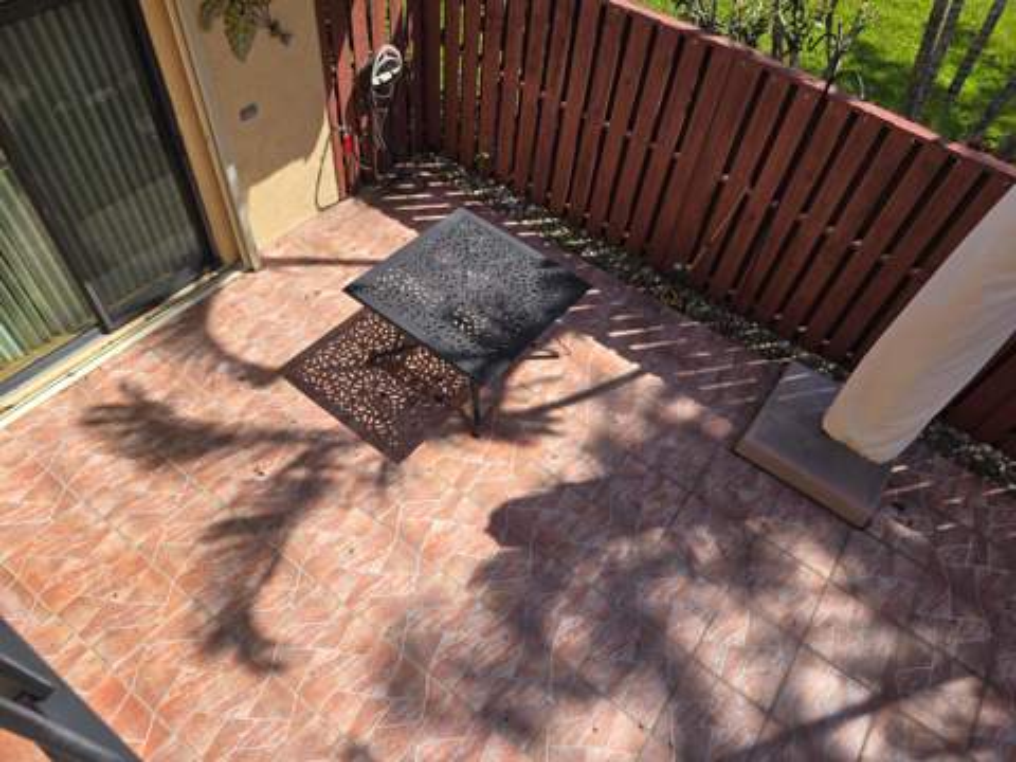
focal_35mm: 23
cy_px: 381
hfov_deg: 73.9
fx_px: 675
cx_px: 508
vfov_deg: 58.9
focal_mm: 6.3
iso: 12
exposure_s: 1/641
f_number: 1.7
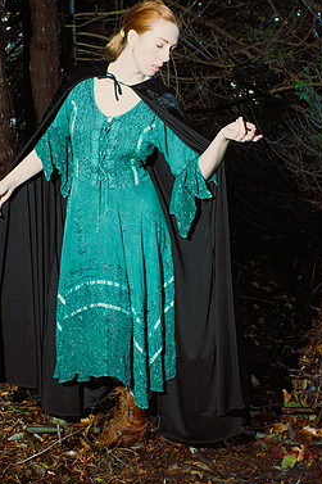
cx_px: 151
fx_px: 577
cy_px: 223
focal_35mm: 43
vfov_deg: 45.4
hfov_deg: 31.2
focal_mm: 24
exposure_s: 1/60
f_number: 5.6
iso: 400
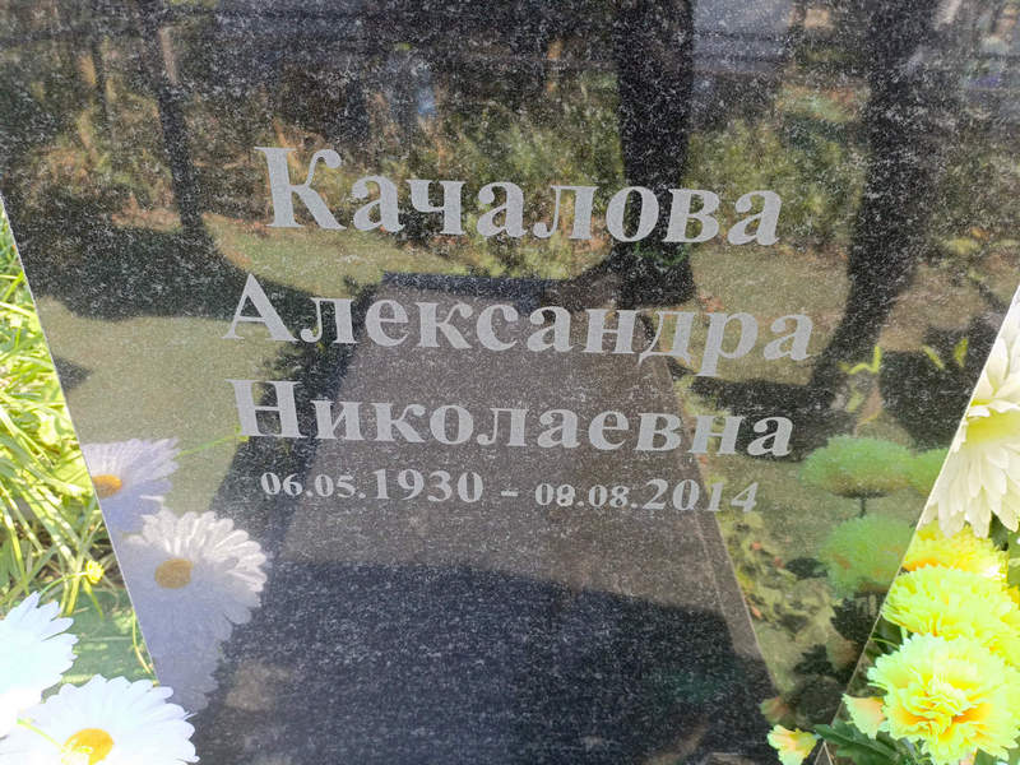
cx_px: 510
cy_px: 382
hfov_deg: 69.4
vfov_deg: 54.9
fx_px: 737
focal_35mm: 25
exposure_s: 1/120
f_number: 1.69
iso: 192
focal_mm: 4.76
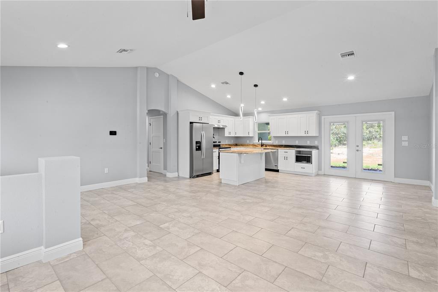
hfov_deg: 96.8
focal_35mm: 16
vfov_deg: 73.7
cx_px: 219
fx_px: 195
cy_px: 146
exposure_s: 1/2.5
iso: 1600
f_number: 20
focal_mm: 16
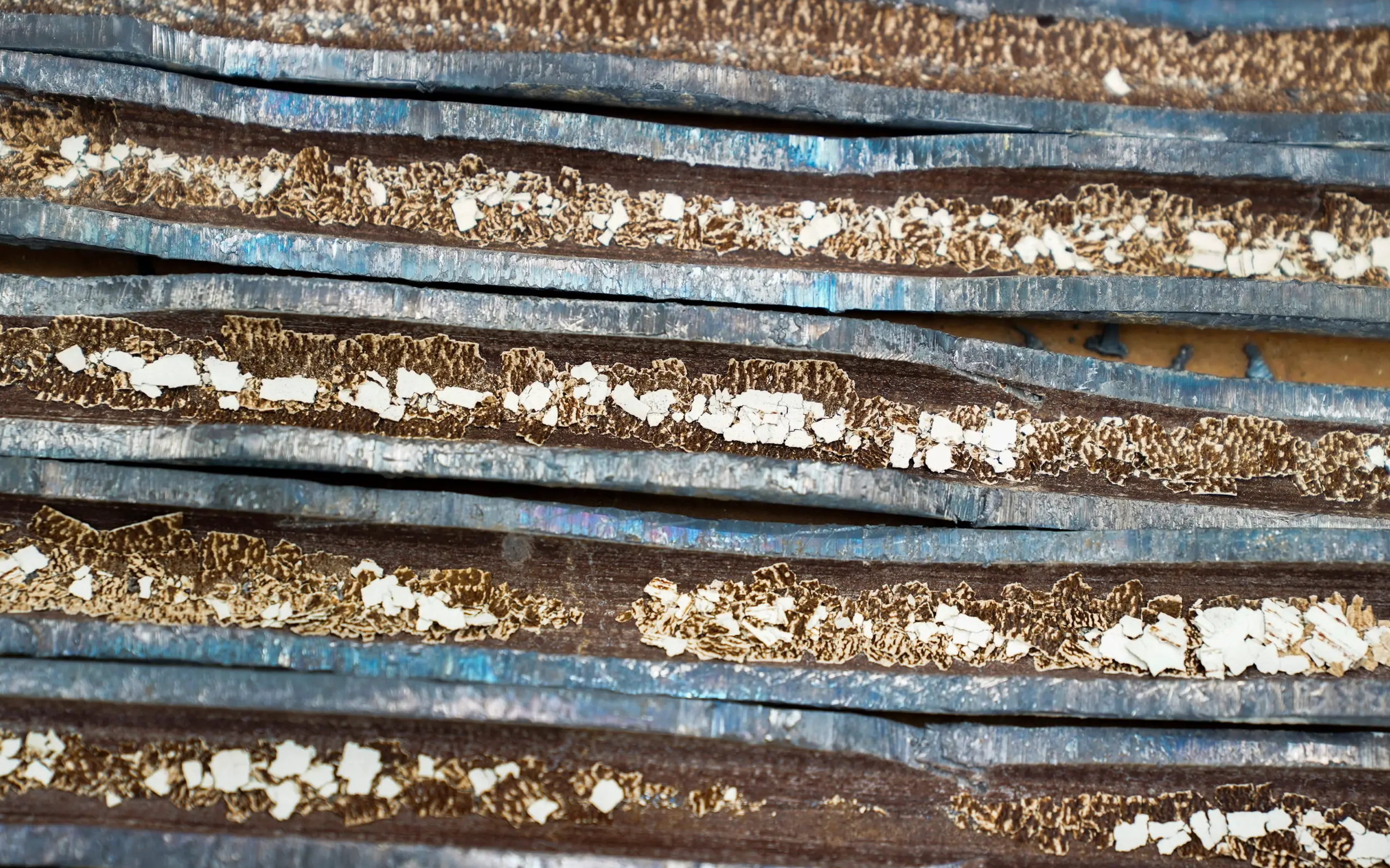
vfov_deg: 18.1
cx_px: 691
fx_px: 2727
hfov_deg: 28.6
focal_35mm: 72
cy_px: 418
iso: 800
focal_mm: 70
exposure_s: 1/80
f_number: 4
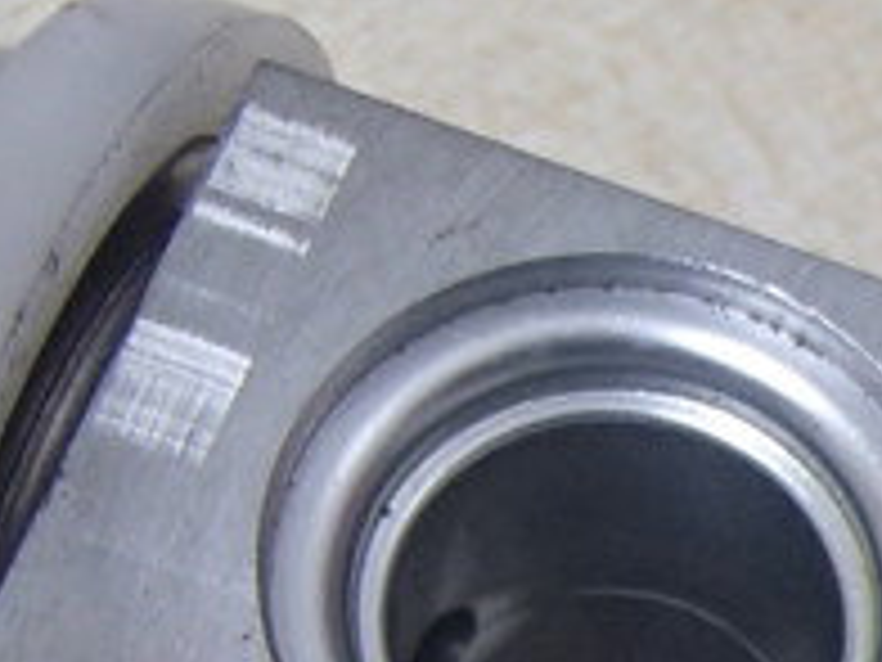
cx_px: 999
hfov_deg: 15.8
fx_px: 3083
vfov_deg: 11.7
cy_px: 988
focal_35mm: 121
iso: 800
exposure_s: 1/40
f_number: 4.7
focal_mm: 6.64
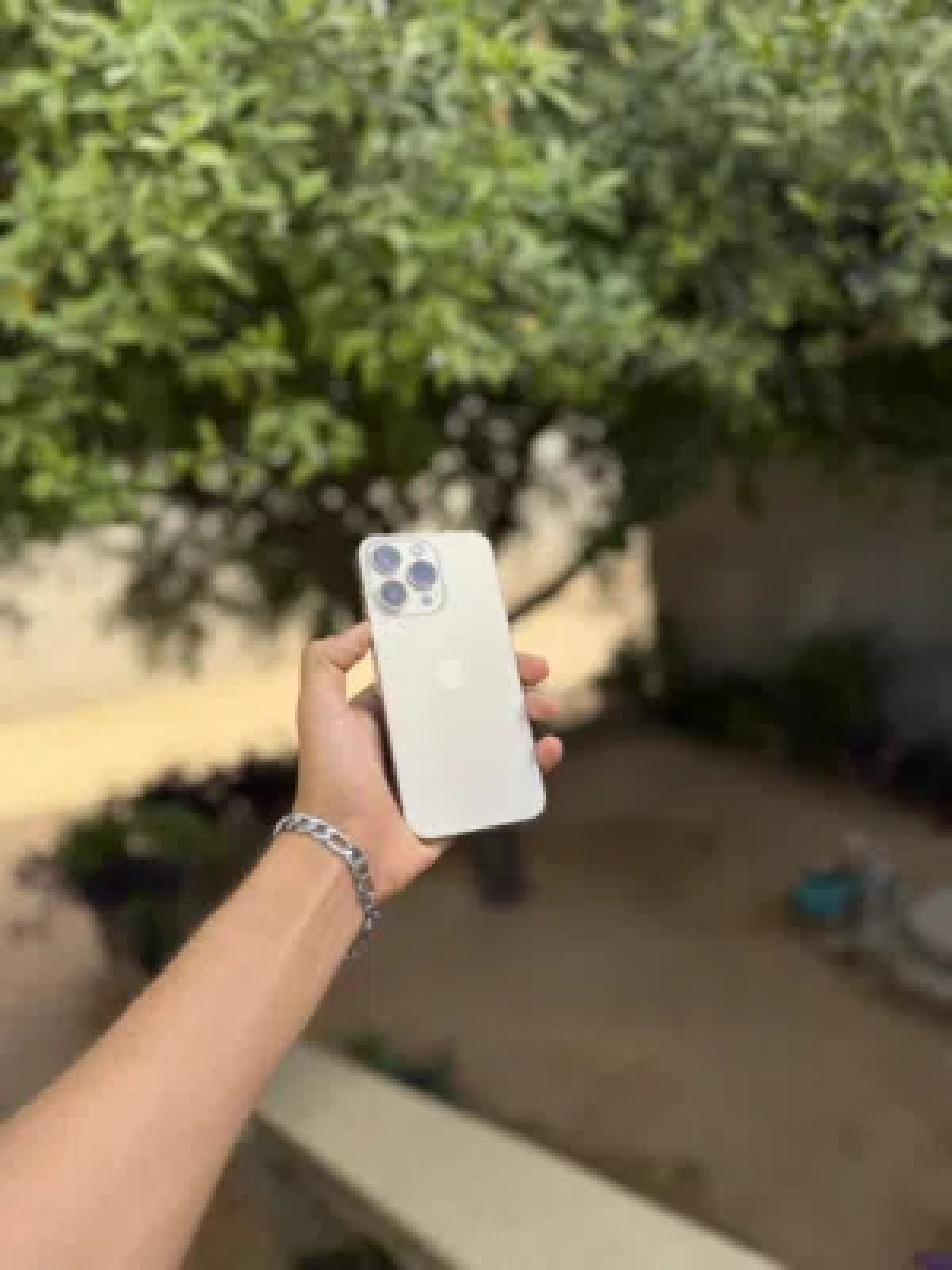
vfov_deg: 71.6
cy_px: 635
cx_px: 476
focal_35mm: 24
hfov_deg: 56.8
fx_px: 880
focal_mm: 6.76
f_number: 1.78
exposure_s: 1/979
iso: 80
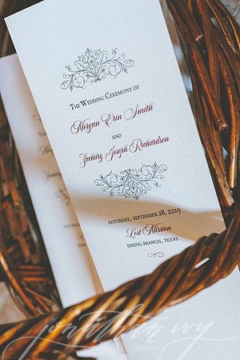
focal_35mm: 52
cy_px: 180
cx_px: 120
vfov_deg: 38.2
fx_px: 520
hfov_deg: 26.0
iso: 2500
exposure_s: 1/100
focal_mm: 35
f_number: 4
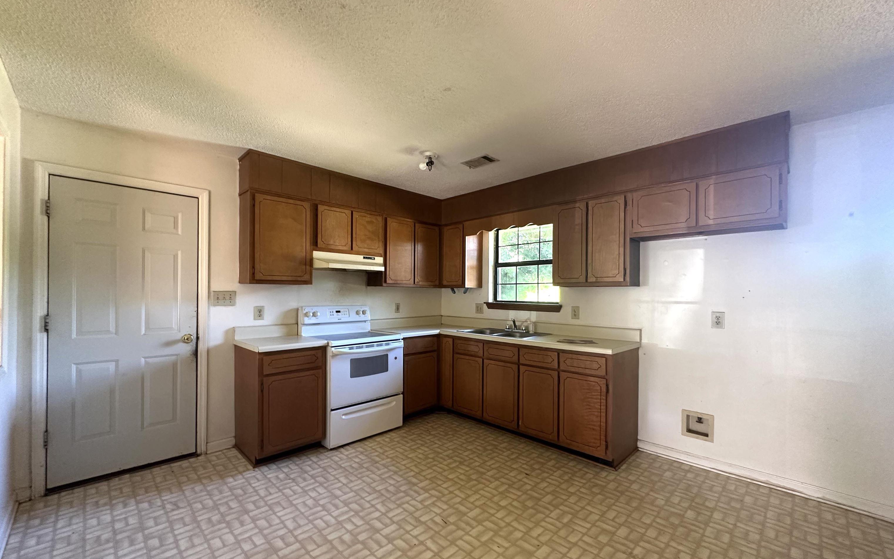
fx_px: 365
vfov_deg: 74.8
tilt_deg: +0.5
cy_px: 293
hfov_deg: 101.5
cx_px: 447
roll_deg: -0.2
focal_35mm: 15
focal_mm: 2.22
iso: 320
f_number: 2.2
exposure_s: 1/60
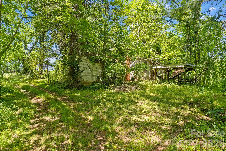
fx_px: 138
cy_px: 76
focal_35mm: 22
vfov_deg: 57.2
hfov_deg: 78.6
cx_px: 113
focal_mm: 8.38
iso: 100
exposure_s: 1/160
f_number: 2.8
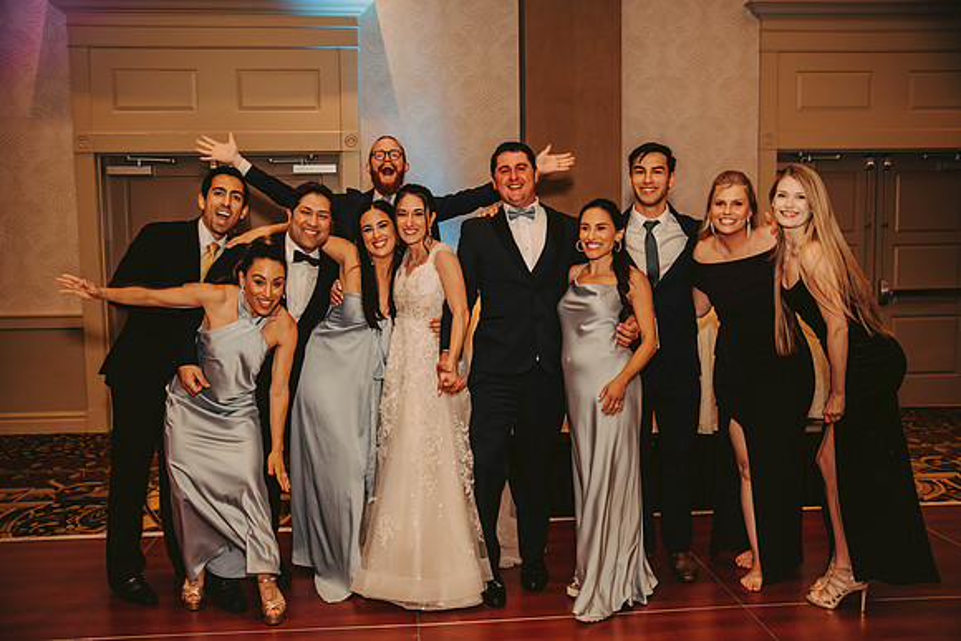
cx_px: 480
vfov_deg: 37.9
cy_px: 320
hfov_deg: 54.4
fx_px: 934
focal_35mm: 35
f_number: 2.8
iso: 500
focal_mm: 35
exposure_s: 1/60
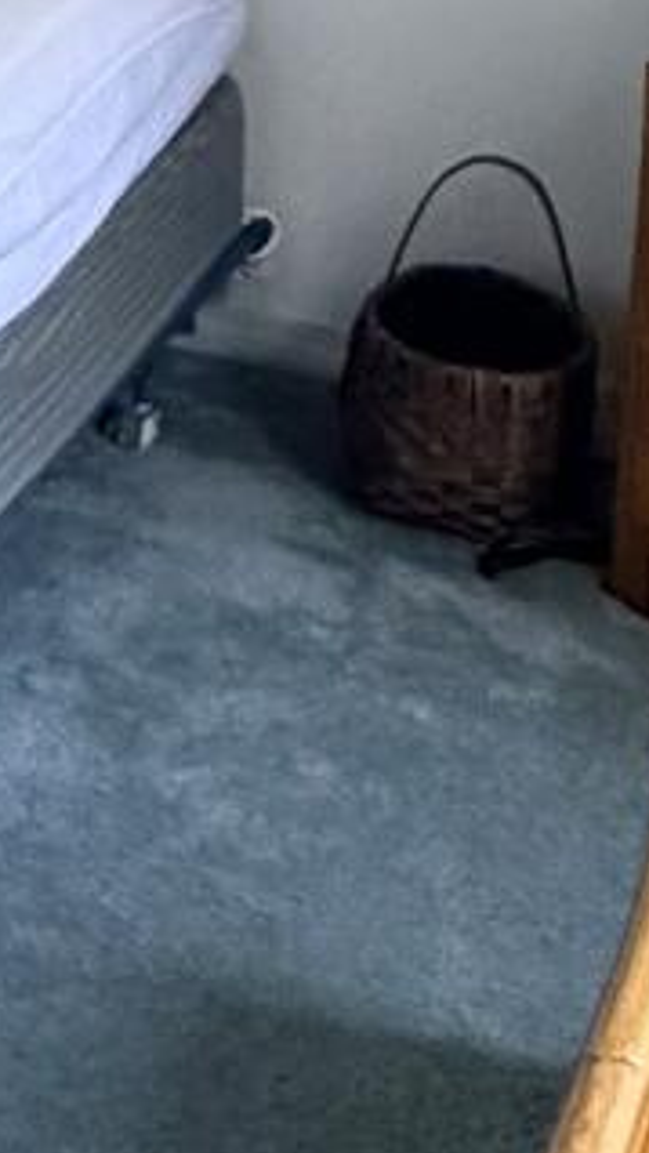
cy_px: -384
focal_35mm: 96
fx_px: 2935
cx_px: -667
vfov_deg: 20.2
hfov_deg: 11.3
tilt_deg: -9.7
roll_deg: -0.5
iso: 500
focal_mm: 2.22
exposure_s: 1/60
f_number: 2.2
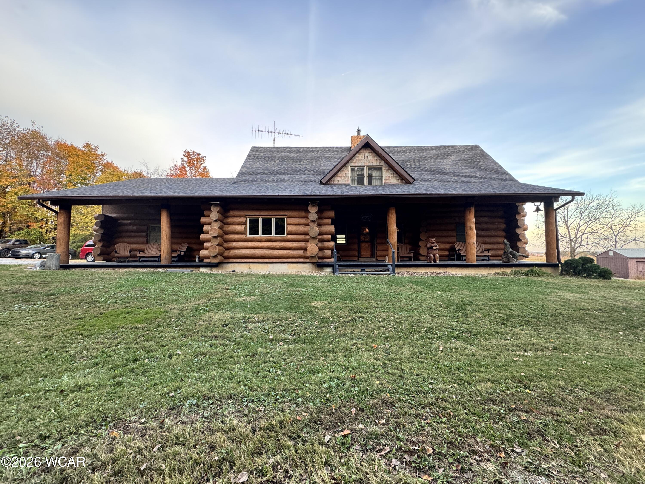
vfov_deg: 85.7
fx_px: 261
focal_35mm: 14
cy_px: 242
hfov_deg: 102.1
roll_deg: -0.3
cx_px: 322
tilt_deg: +2.1
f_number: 2.2
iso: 200
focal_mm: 2.22
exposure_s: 1/99
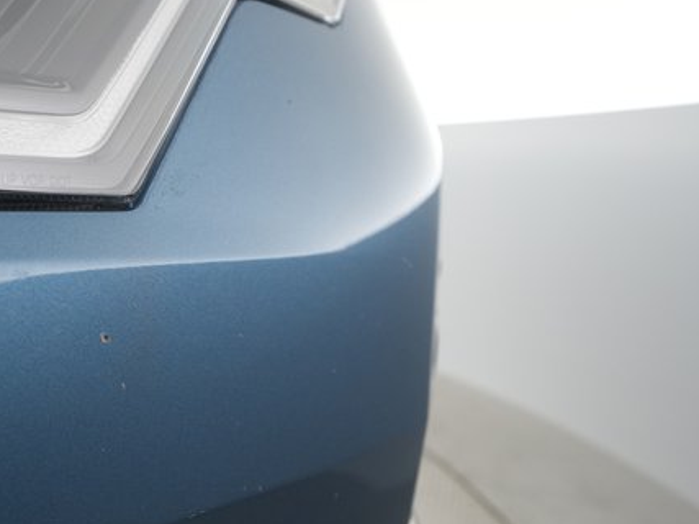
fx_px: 727
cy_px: 305
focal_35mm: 36
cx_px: 231
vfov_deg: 39.5
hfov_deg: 50.4
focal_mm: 25
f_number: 4.5
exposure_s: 1/100
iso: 2500
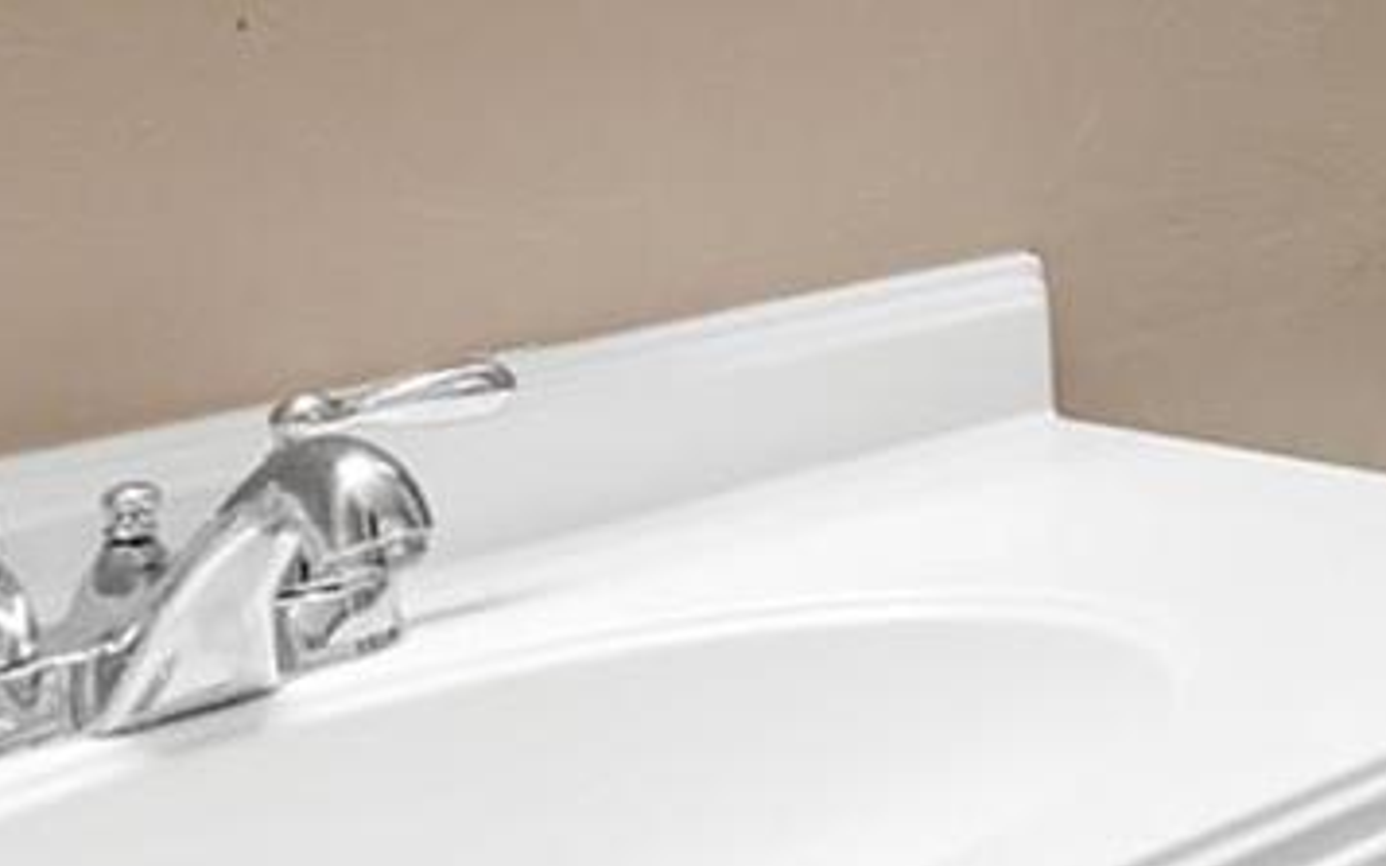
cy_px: -357
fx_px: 2757
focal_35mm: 73
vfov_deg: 16.5
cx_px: 2442
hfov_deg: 20.6
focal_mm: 8
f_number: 8
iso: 400
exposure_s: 1/30
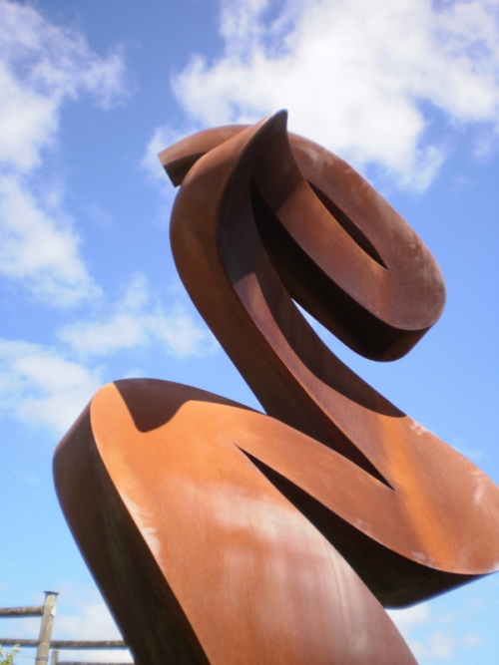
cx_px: 250
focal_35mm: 36
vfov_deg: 51.4
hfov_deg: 39.6
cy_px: 332
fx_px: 692
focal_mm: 6.3
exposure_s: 1/800
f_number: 3.1
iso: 100
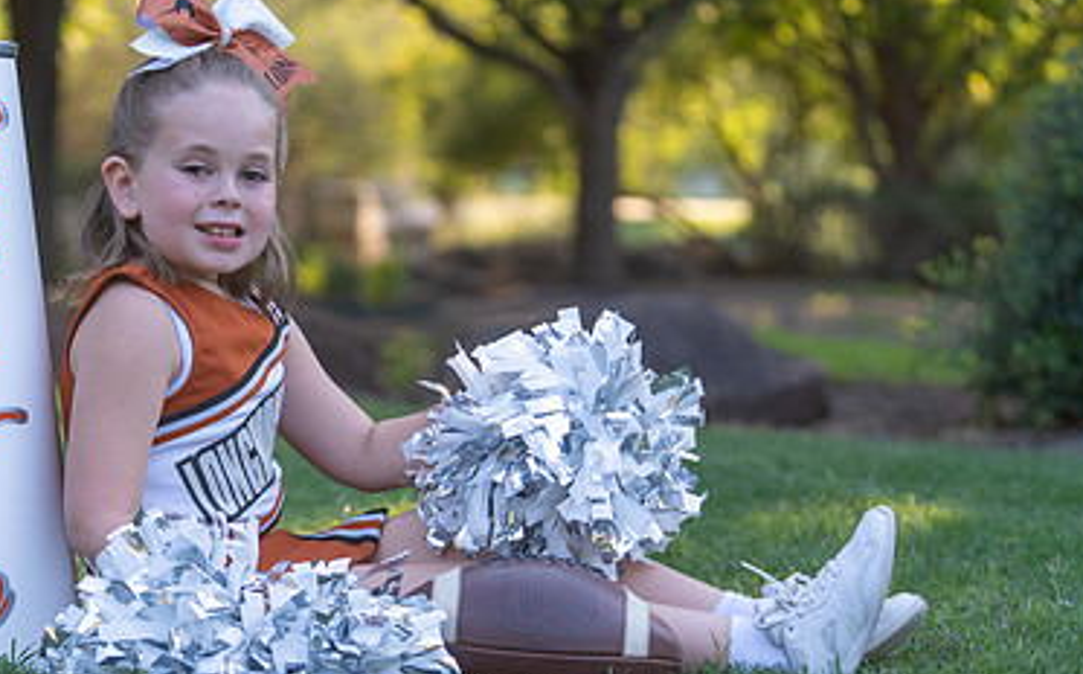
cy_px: 433
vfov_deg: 10.0
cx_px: 232
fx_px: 3832
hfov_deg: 16.0
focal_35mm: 130
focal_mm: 70
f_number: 2.8
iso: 200
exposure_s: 1/320
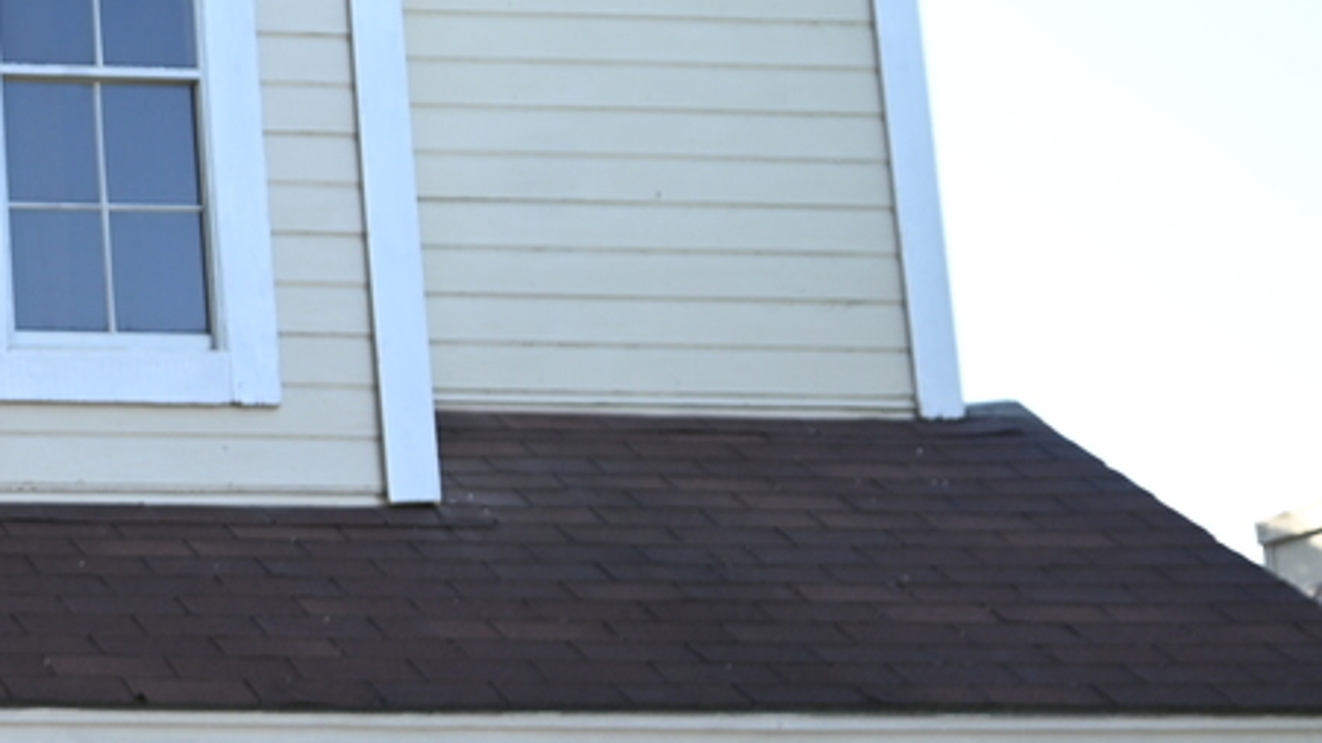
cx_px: -955
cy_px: 394
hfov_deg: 16.3
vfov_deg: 10.7
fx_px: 3961
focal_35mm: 113
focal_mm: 30
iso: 125
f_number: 4
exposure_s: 1/200
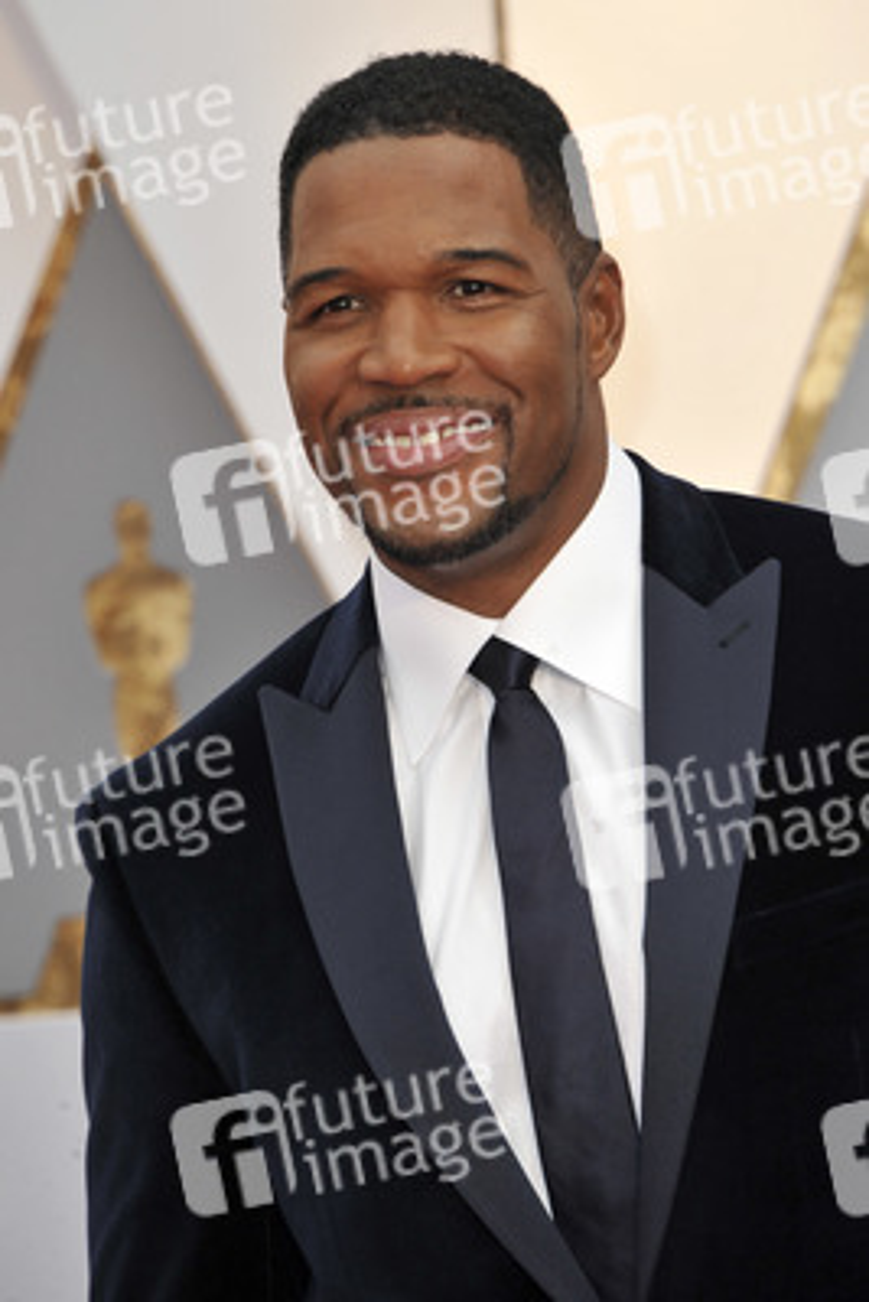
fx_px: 10852
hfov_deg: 4.6
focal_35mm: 300
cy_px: 651
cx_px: 434
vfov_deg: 6.9
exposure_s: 1/250
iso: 1000
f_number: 7.1
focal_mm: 300
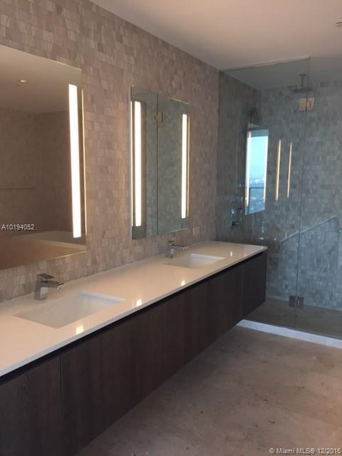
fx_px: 382
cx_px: 171
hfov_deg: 48.2
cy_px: 228
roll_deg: +0.7
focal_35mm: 29
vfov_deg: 61.7
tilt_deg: -7.3
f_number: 2.2
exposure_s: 1/30
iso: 64
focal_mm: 4.15
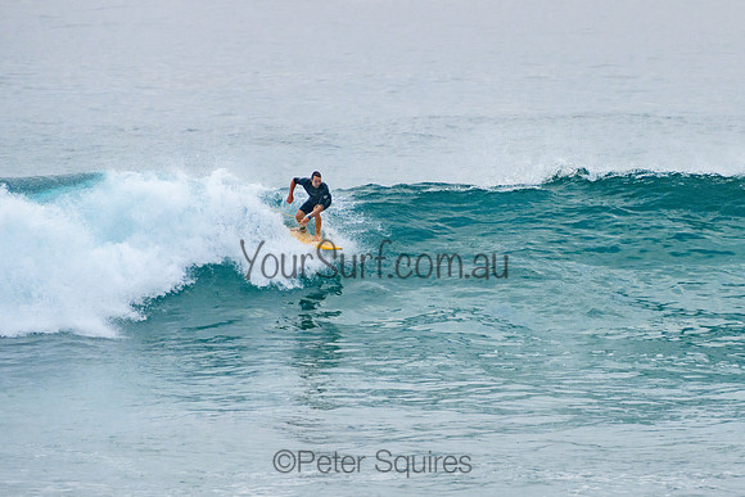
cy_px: 225
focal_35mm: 549
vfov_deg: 2.5
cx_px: 510
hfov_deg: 3.8
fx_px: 11372
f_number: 5.6
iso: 500
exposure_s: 1/1250
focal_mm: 400
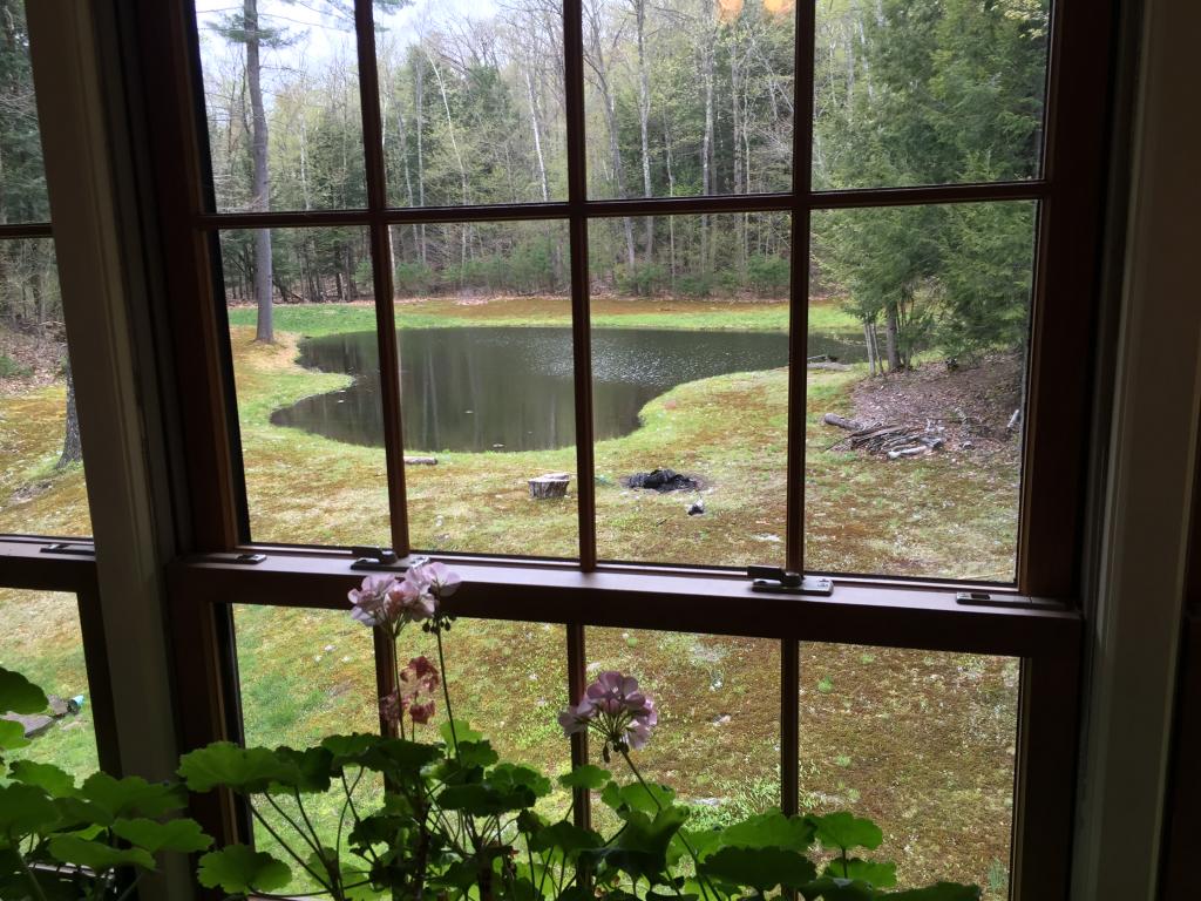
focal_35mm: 29
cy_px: 450
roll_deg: -0.2
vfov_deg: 48.2
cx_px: 600
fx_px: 1006
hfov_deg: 61.7
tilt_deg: -11.5
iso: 40
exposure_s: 1/60
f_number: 2.2
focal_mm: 4.15
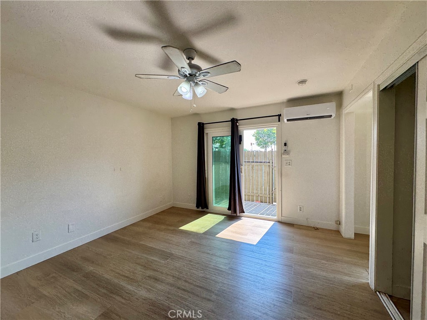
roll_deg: +1.7
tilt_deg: -2.5
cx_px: 214
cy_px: 160
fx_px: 173
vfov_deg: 85.7
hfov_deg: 102.1
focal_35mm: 14
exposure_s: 1/171
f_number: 2.2
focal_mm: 2.22
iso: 40
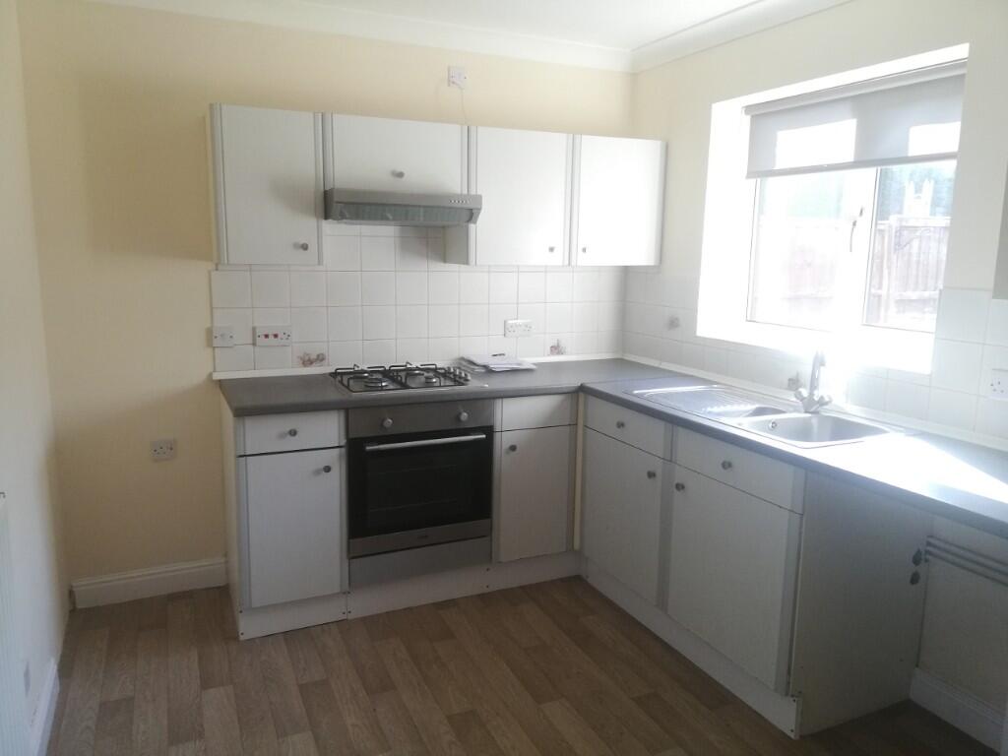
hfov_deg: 67.3
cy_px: 378
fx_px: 757
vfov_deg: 53.1
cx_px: 504
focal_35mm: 26
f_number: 2.2
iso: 125
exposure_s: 1/50
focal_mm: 3.81
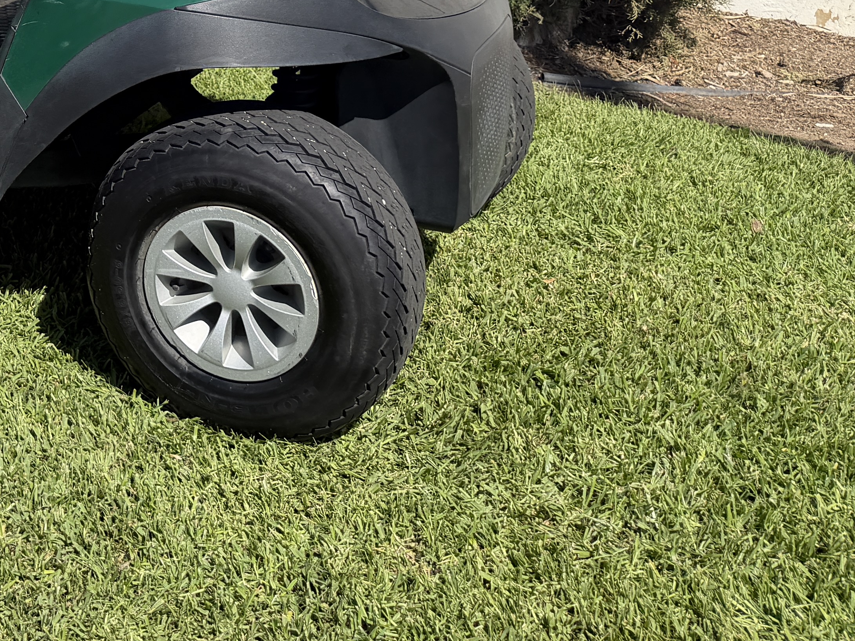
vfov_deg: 21.3
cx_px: -142
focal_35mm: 63
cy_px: -170
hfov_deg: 27.4
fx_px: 1556
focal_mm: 6.76
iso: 80
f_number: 1.78
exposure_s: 1/4673
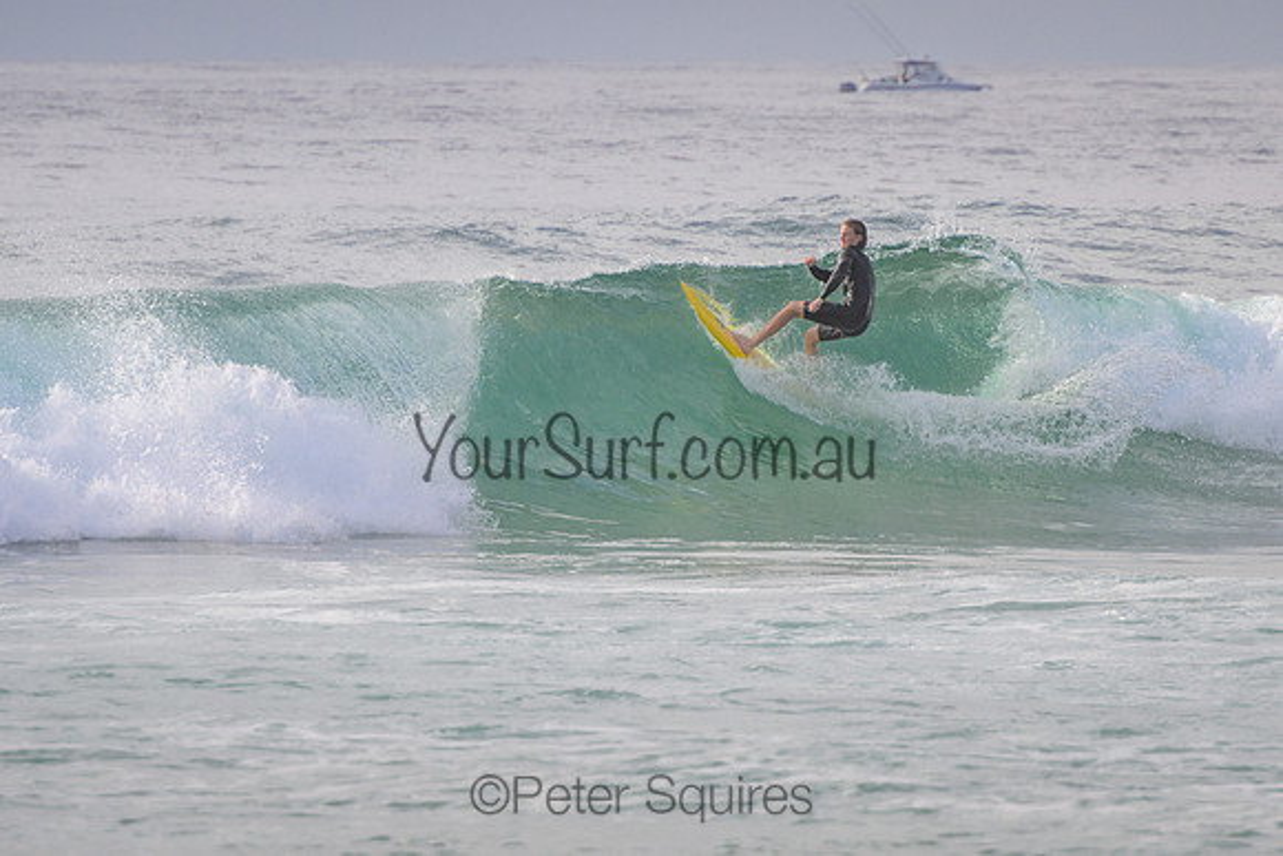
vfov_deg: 2.5
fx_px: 19611
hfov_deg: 3.7
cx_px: 728
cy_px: 435
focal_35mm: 550
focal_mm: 400
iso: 320
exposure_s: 1/2000
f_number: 5.6
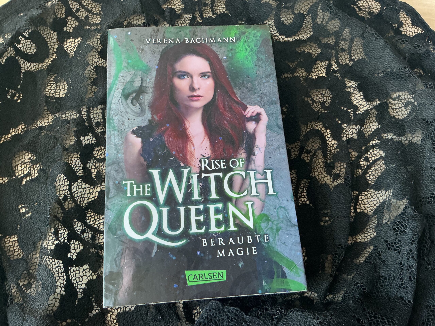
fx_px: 364
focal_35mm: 29
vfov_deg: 48.2
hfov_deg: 61.7
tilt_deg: -72.0
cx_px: 218
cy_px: 163
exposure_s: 1/60
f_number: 1.8
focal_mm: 3
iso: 125
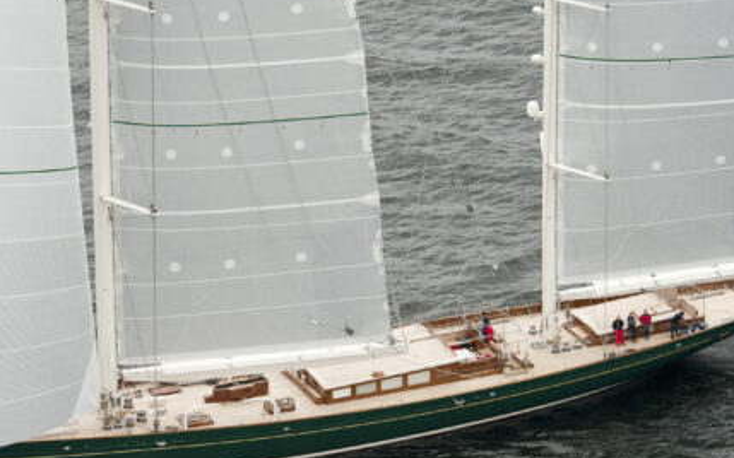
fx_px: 4920
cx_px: 192
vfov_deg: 5.3
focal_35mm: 246
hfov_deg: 8.5
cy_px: 261
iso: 800
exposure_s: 1/1250
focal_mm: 135
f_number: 4
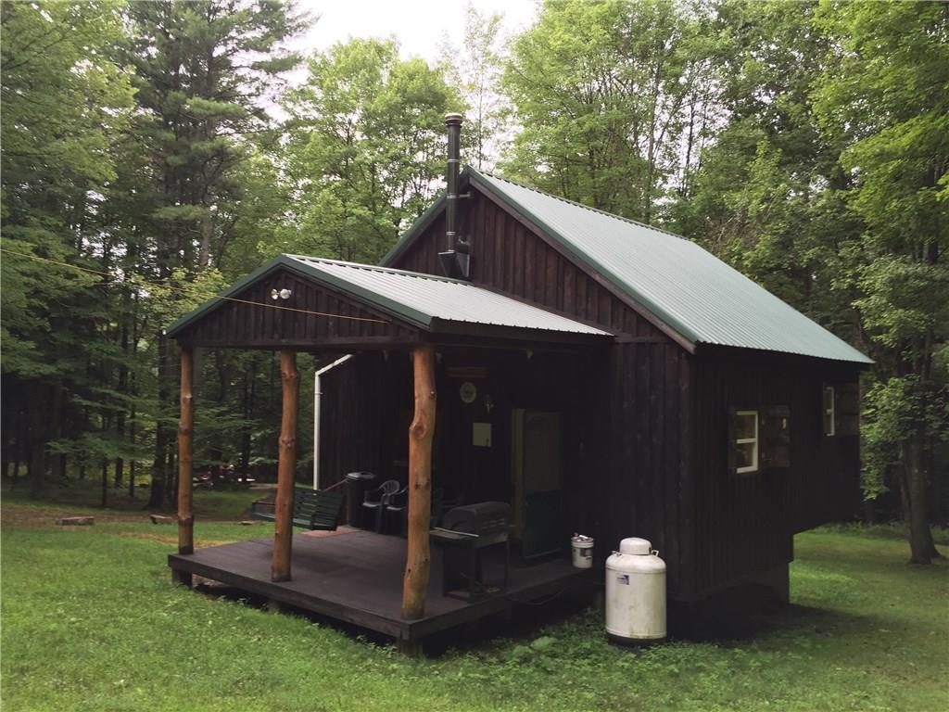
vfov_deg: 48.2
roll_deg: -2.2
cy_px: 356
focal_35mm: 29
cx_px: 474
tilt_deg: +3.8
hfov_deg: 61.7
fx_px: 795
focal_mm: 4.15
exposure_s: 1/120
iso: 40
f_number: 2.2
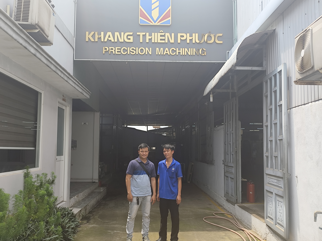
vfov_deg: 44.2
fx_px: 298
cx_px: 161
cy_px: 120
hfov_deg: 56.8
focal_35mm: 32
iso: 50
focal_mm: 6.14
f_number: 1.65
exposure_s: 1/429
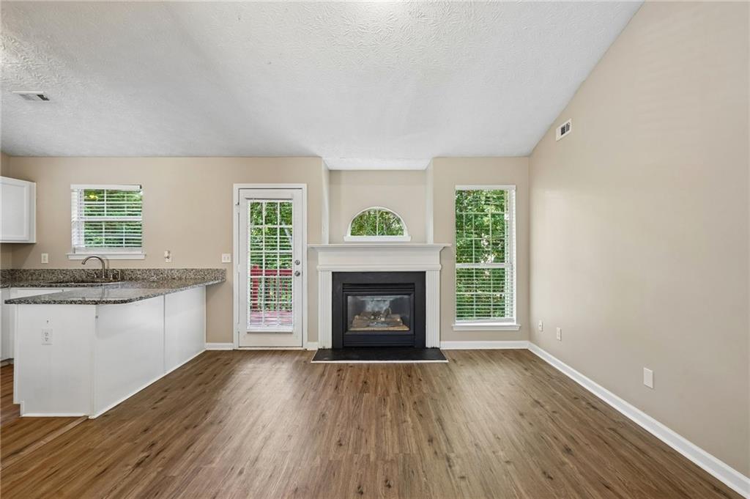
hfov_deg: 96.8
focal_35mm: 16
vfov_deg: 73.7
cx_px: 375
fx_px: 333
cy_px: 250
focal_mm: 16
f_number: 8
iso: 400
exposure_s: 1/8
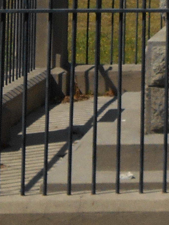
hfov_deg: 7.7
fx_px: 1165
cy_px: -191
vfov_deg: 10.4
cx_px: 397
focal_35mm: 179
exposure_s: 1/1250
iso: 80
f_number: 3.6
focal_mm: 5.5
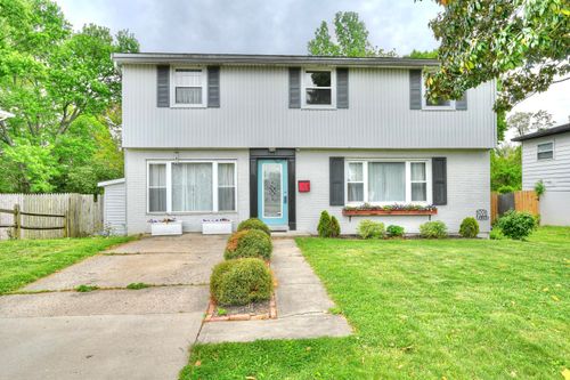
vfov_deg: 53.1
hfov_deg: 73.8
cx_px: 285
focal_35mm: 24
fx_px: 380
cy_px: 190
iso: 100
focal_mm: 24
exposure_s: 1/30
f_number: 11
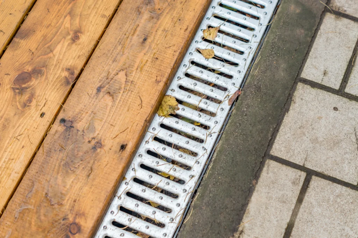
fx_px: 746
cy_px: 119
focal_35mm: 75
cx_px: 179
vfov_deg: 18.2
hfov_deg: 27.0
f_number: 3.2
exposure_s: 1/160
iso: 100
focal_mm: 50
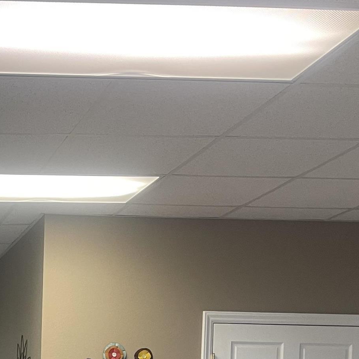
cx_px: -96
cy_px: 440
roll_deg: -0.5
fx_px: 880
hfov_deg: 21.1
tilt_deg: -2.2
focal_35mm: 75
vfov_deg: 21.3
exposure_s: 1/60
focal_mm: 5.1
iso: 100
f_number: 1.6
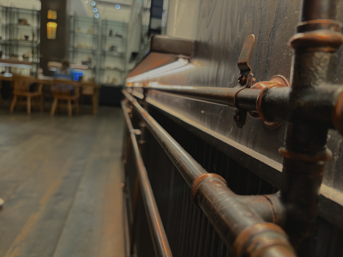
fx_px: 258
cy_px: 128
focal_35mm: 26
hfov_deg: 67.3
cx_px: 172
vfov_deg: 53.1
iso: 320
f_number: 1.6
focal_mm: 5.96
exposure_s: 1/60
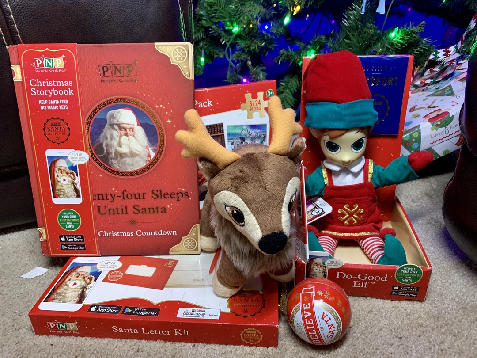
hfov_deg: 67.3
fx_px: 358
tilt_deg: -27.1
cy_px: 179
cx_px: 238
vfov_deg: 53.1
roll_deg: +2.4
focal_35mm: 26
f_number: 1.8
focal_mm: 4.25
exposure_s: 1/45
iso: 250
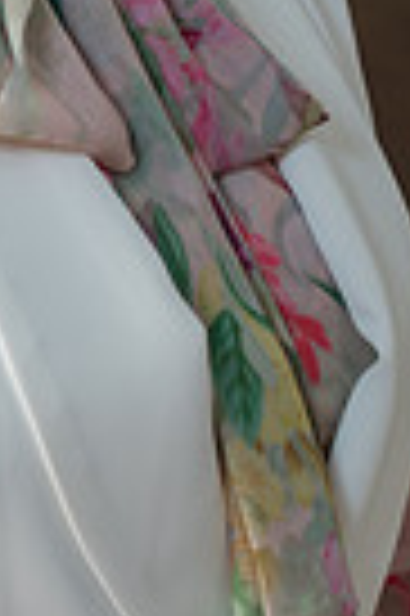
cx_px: -176
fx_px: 5925
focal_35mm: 346
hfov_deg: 3.9
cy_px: -229
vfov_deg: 5.9
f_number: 4.5
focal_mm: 105
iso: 400
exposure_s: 1/100
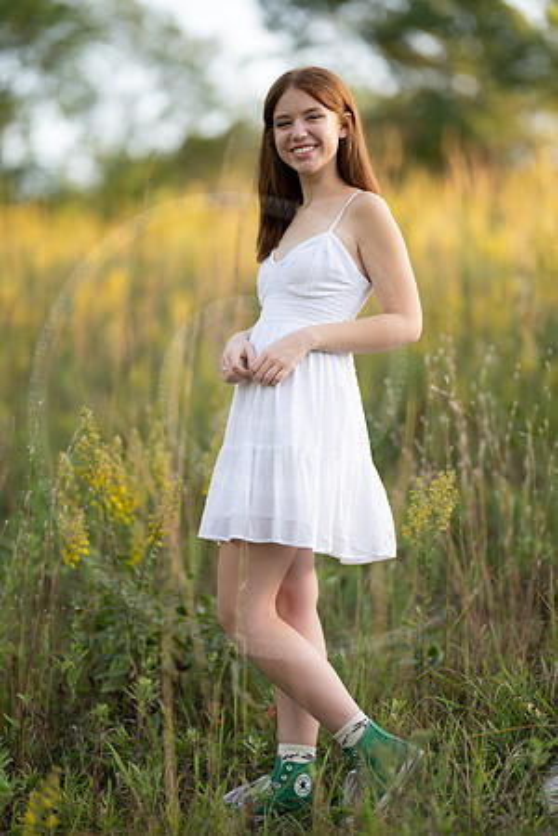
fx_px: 1976
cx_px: 279
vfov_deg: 23.9
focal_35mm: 85
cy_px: 418
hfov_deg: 16.1
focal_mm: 85
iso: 100
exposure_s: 1/1000
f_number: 1.2
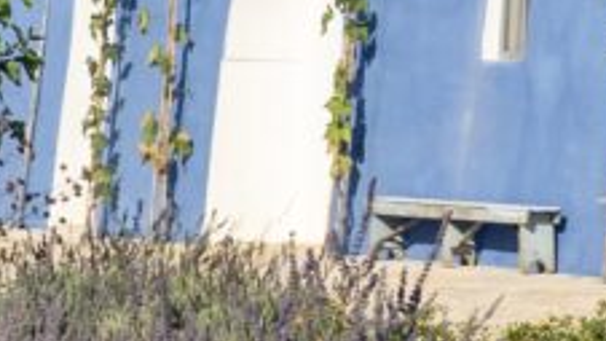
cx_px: 753
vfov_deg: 3.7
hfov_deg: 6.6
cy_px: -196
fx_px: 5253
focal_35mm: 327
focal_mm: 46
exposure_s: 1/250
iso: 200
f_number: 14
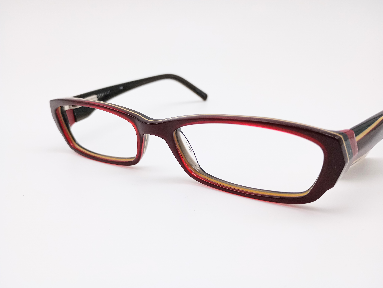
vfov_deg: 49.9
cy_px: 144
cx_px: 192
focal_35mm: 28
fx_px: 310
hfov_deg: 63.4
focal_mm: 4.27
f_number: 1.8
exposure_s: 1/133
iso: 102
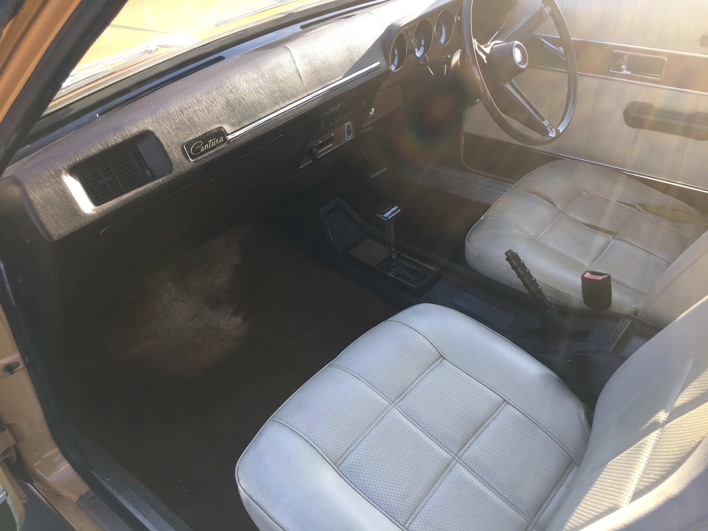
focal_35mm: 29
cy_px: 266
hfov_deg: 61.7
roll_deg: +5.5
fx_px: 593
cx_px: 354
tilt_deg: -36.3
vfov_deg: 48.2
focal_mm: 4.15
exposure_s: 1/100
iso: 32
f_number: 2.2
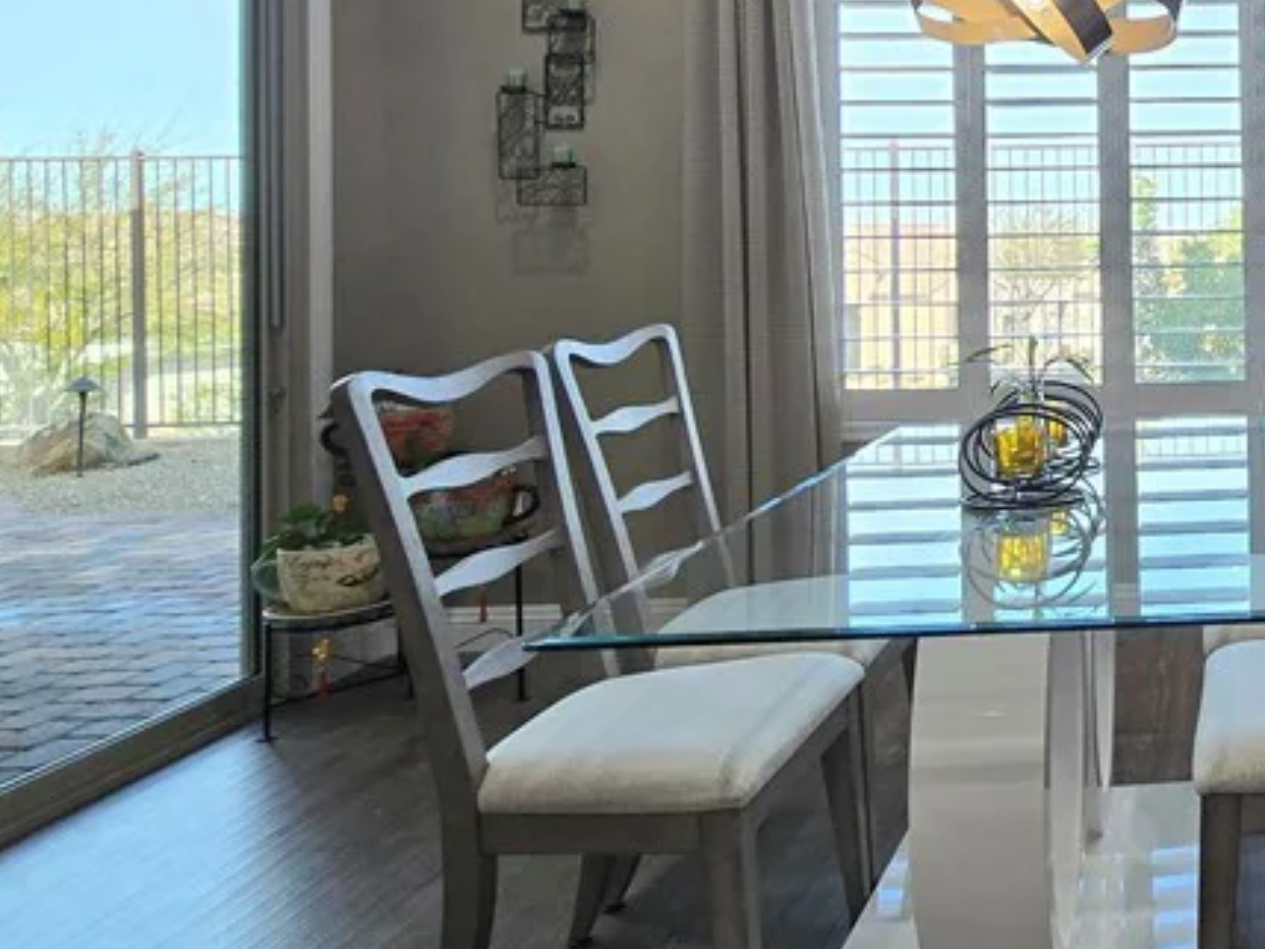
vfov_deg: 43.8
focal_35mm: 31
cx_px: 1300
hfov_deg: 47.1
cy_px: 227
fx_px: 1133
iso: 50
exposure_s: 1/120
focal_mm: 2.2
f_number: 2.2
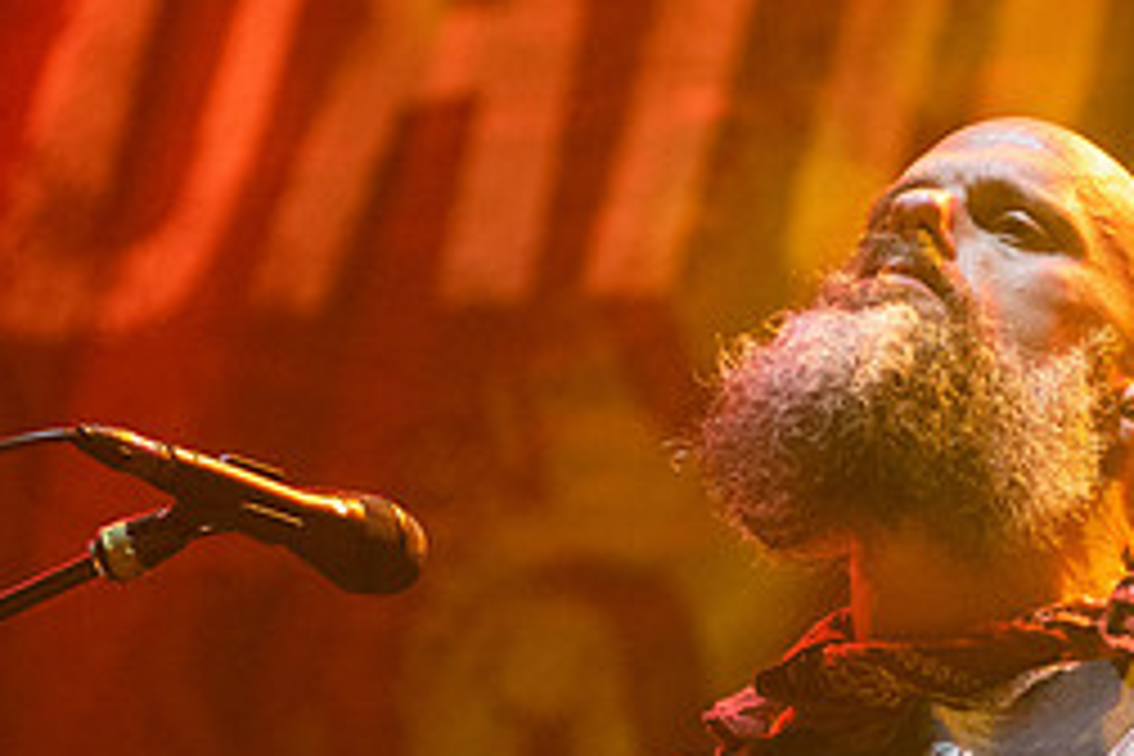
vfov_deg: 6.5
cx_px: 853
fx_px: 6646
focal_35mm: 211
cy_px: 653
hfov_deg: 9.7
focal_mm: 80
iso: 3200
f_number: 3.2
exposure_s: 1/400
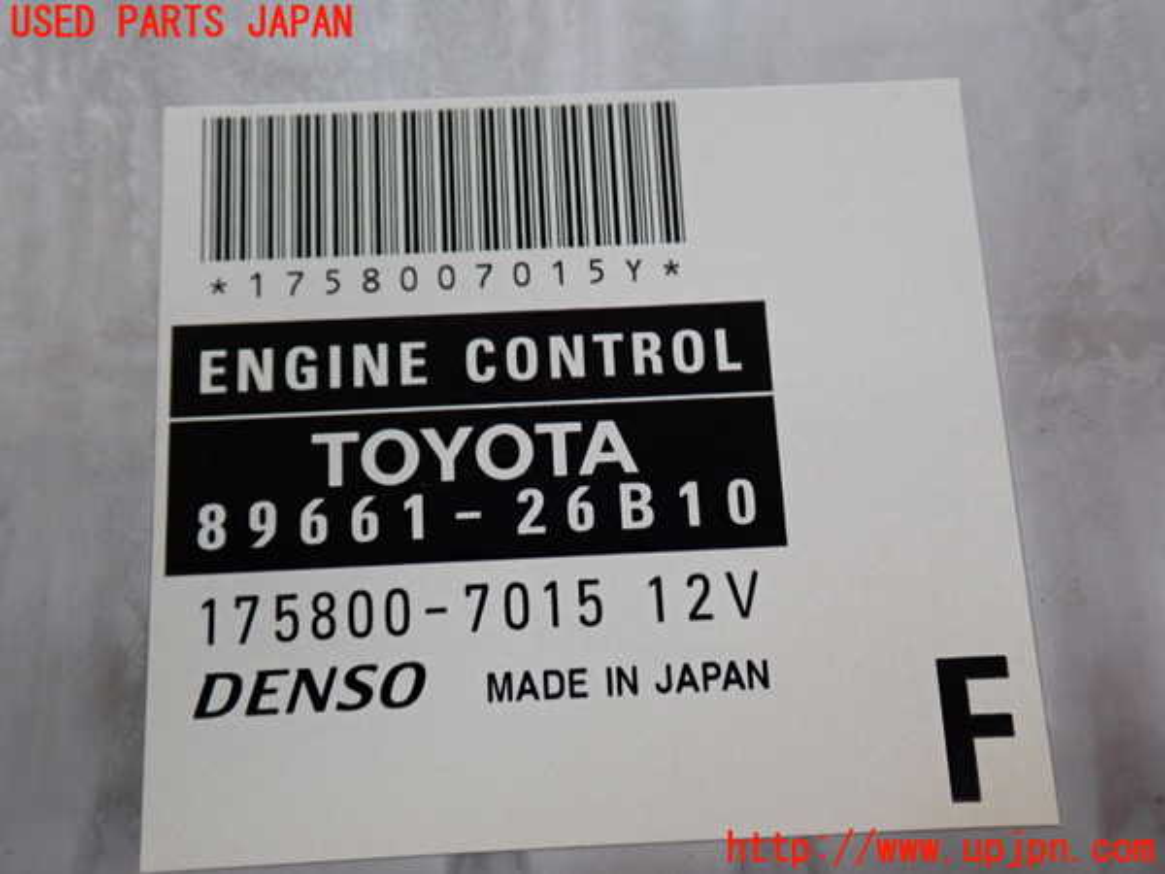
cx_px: 582
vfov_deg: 39.7
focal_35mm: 36
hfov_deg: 51.4
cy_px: 437
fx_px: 1212
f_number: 2.5
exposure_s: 1/40
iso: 250
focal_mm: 6.37
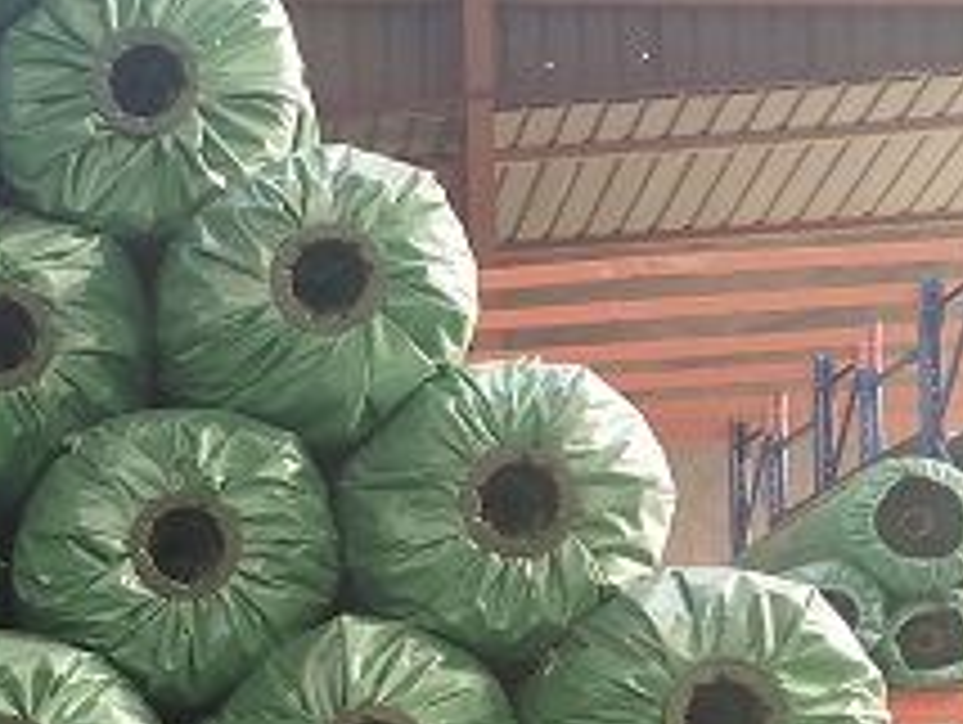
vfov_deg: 12.6
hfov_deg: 16.2
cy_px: 1052
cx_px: -418
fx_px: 3119
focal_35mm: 112
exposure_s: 1/50
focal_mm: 3.95
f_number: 1.8
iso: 204
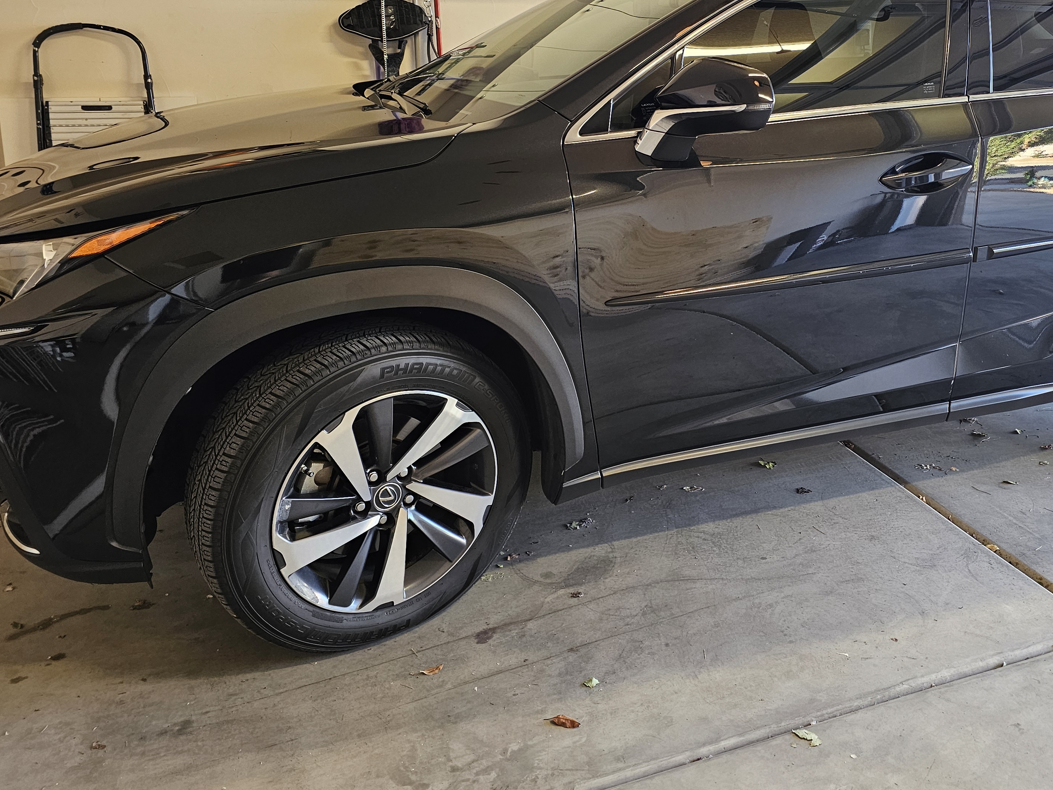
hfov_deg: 55.8
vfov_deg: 43.4
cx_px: 688
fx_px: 973
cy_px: 248
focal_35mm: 32
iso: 125
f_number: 1.7
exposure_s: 1/120
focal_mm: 6.3
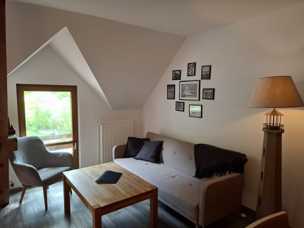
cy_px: 114
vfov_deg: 58.9
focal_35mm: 23
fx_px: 202
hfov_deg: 73.9
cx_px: 152
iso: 320
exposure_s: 1/100
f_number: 1.8
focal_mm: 5.54
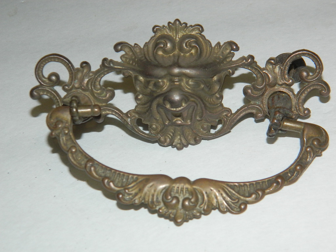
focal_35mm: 84
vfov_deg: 17.6
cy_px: 126
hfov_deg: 23.3
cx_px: 168
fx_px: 815
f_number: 4.2
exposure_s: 1/30
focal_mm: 15.1
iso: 200
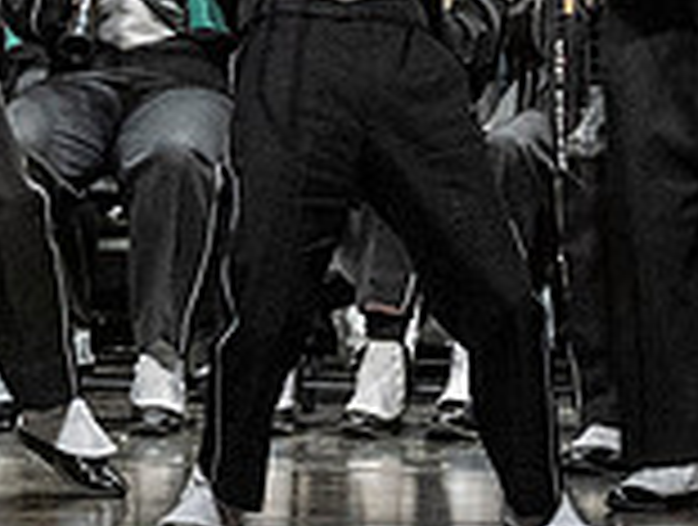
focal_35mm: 753
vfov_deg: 2.0
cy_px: -85
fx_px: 15219
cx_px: -401
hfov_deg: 2.6
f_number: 4
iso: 5000
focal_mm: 140
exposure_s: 1/500
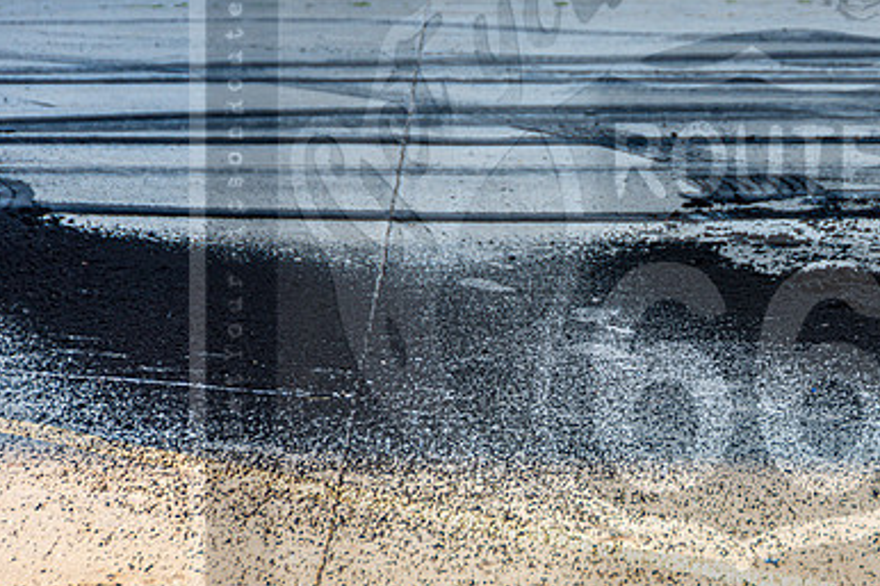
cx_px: 656
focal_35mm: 269
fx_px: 6572
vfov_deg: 5.1
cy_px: 217
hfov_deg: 7.7
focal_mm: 112
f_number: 6.3
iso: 100
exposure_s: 1/160
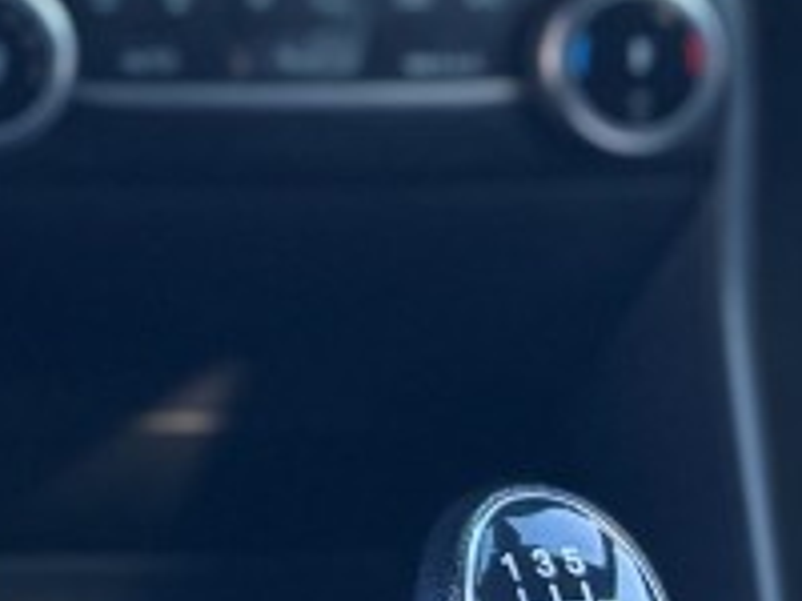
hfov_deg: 14.2
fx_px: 2850
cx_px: -630
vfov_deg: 10.9
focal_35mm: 123
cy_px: -629
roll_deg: -1.3
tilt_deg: -16.6
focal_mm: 6.76
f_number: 1.78
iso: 50
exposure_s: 1/121
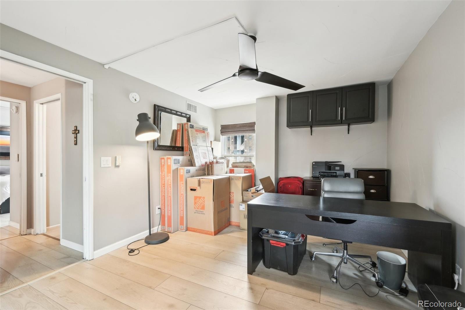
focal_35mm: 14
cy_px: 155
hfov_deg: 104.3
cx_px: 232
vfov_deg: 81.2
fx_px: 181
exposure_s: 1/15
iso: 400
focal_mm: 14
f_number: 8
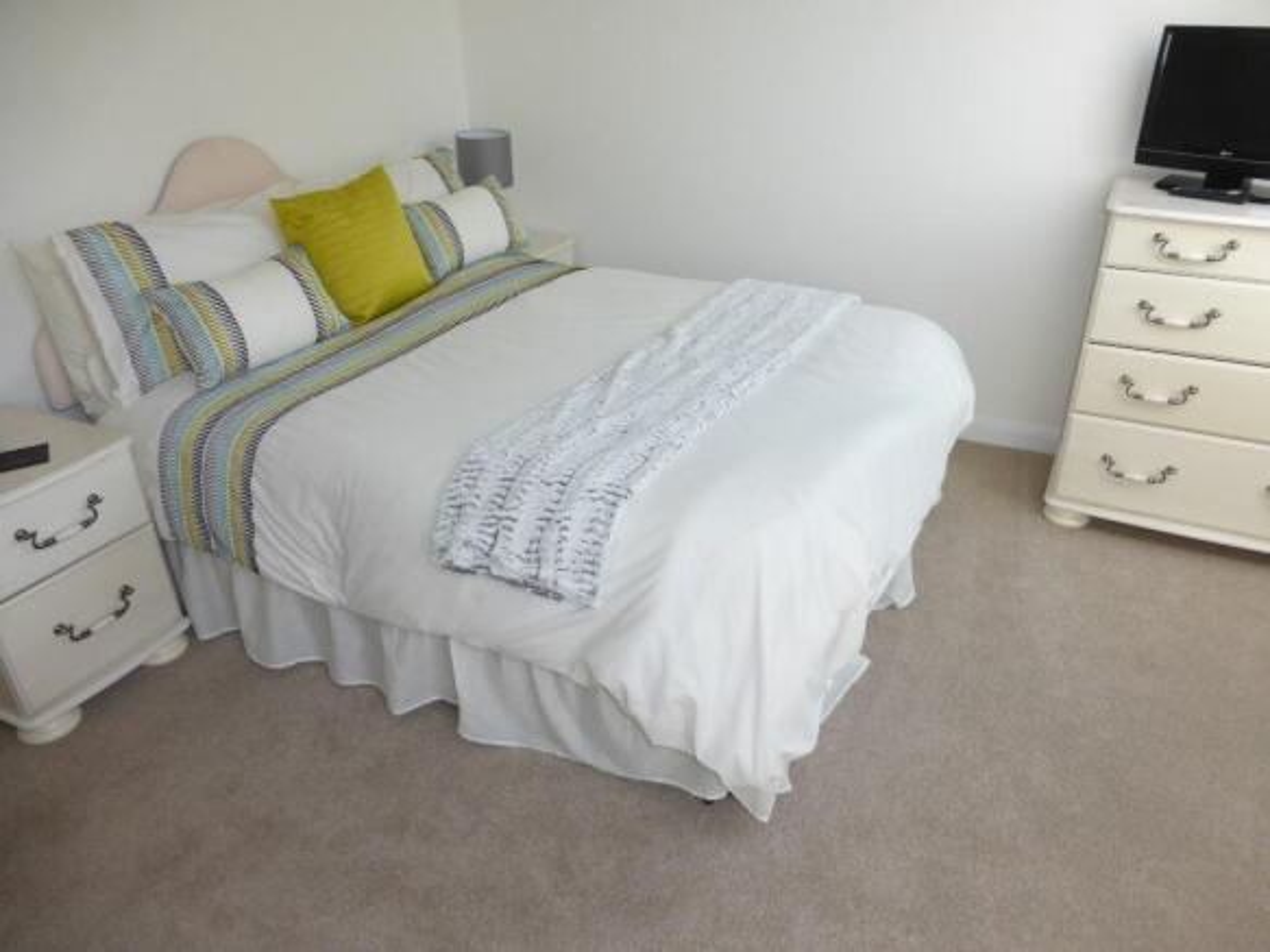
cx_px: 635
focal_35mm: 24
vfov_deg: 56.8
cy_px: 476
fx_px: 880
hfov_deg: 71.6
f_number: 3.5
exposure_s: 1/100
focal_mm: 4.3
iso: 100
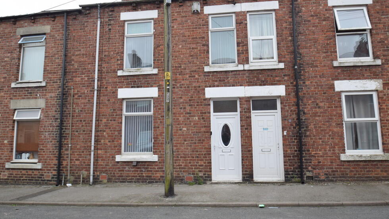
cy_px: 97
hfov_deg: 78.7
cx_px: 197
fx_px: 237
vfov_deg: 49.4
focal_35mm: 23
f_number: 8
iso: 250
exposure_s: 1/250
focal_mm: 14
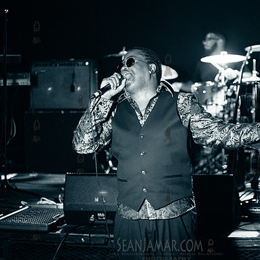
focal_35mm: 103
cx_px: 168
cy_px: 130
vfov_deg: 16.9
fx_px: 875
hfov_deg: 16.9
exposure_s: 1/320
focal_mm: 80
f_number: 2.8
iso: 4000
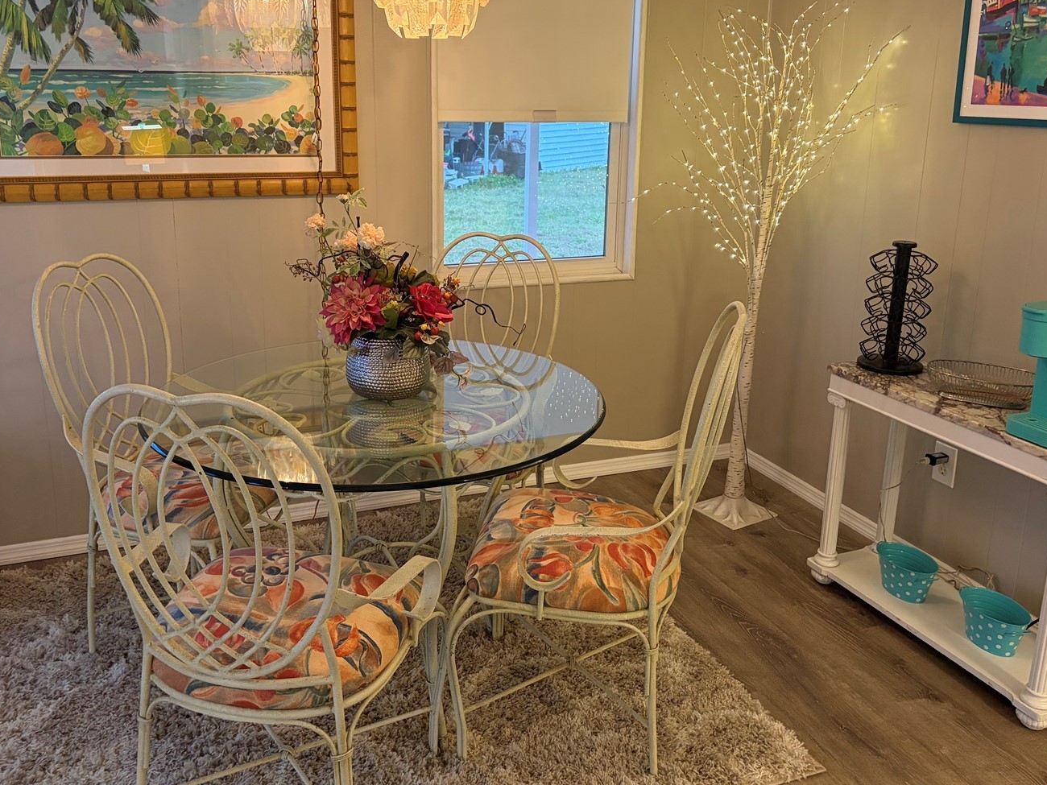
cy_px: 308
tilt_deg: -13.4
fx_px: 968
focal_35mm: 32
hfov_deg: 56.8
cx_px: 490
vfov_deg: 43.9
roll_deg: -0.7
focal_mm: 5.96
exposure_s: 1/60
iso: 320
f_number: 1.6
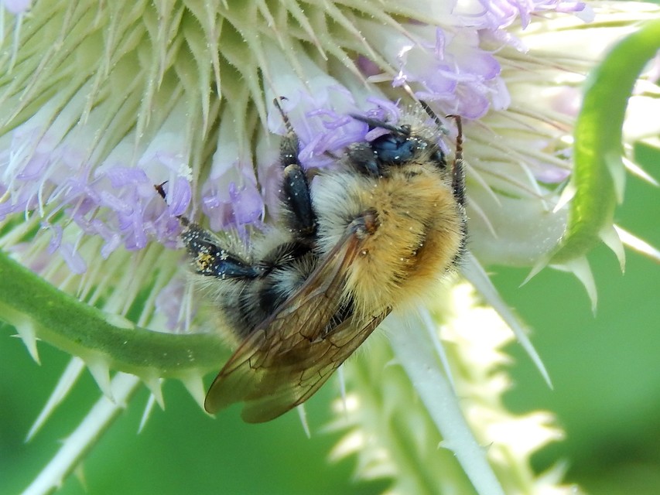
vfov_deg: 8.2
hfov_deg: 10.9
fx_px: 3471
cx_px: 330
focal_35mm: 182
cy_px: 248
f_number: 5.3
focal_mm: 32.8
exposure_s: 1/125
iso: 125
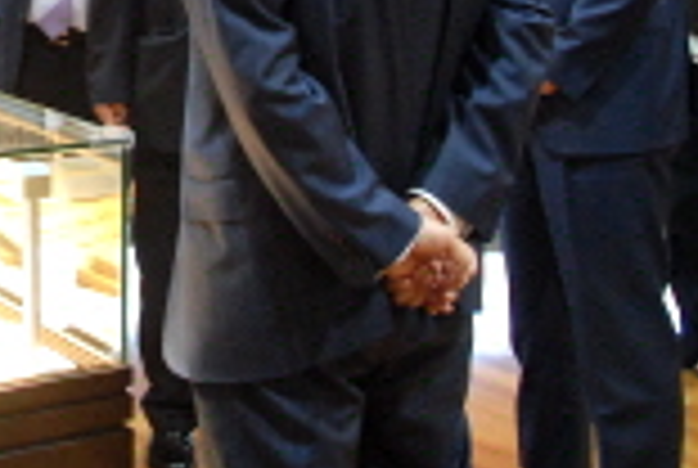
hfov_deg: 22.2
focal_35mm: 87
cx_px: -41
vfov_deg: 15.2
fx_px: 1690
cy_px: -92
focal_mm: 18
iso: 1250
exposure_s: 1/13
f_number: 3.5
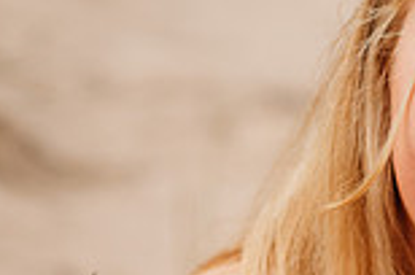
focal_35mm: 321
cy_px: 282
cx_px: 493
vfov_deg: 4.3
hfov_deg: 6.4
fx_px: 3693
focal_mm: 85
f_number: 2.8
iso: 200
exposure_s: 1/1000
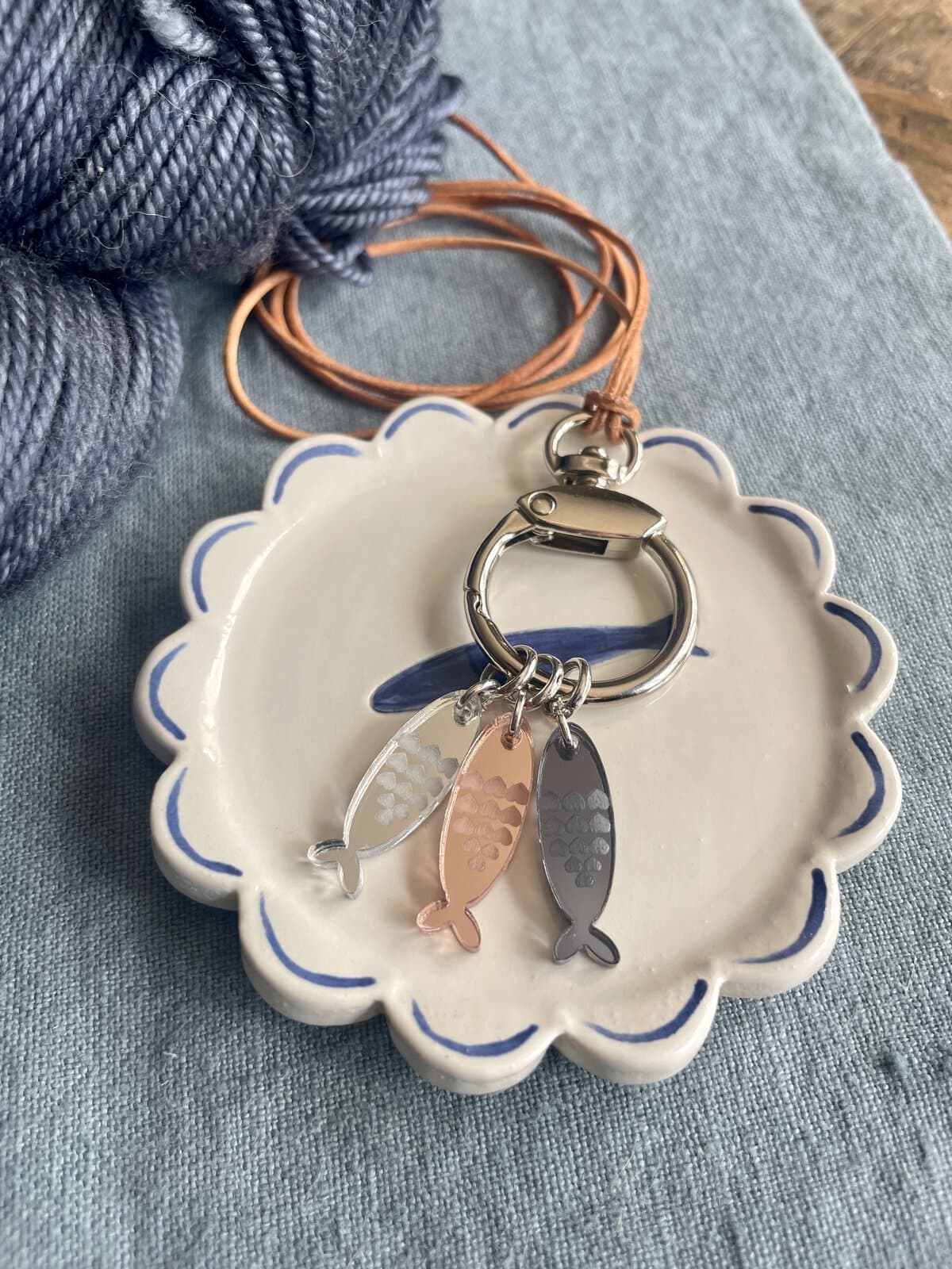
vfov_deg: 67.3
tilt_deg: -59.5
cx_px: 476
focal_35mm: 26
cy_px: 634
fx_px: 953
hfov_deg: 53.1
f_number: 1.6
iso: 32
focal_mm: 4.2
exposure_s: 1/261
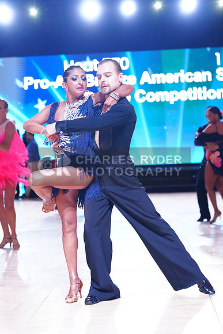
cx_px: 112
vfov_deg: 28.8
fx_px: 650
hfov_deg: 19.5
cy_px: 167
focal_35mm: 70
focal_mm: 70
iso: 1600
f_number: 2.8
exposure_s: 1/400
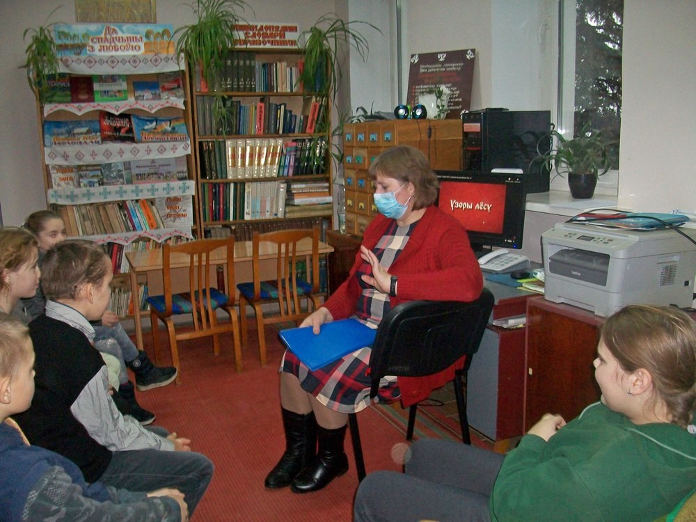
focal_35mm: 34
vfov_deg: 41.8
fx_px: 684
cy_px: 261
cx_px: 348
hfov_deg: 54.0
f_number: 2.8
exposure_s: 1/60
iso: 160
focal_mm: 5.7
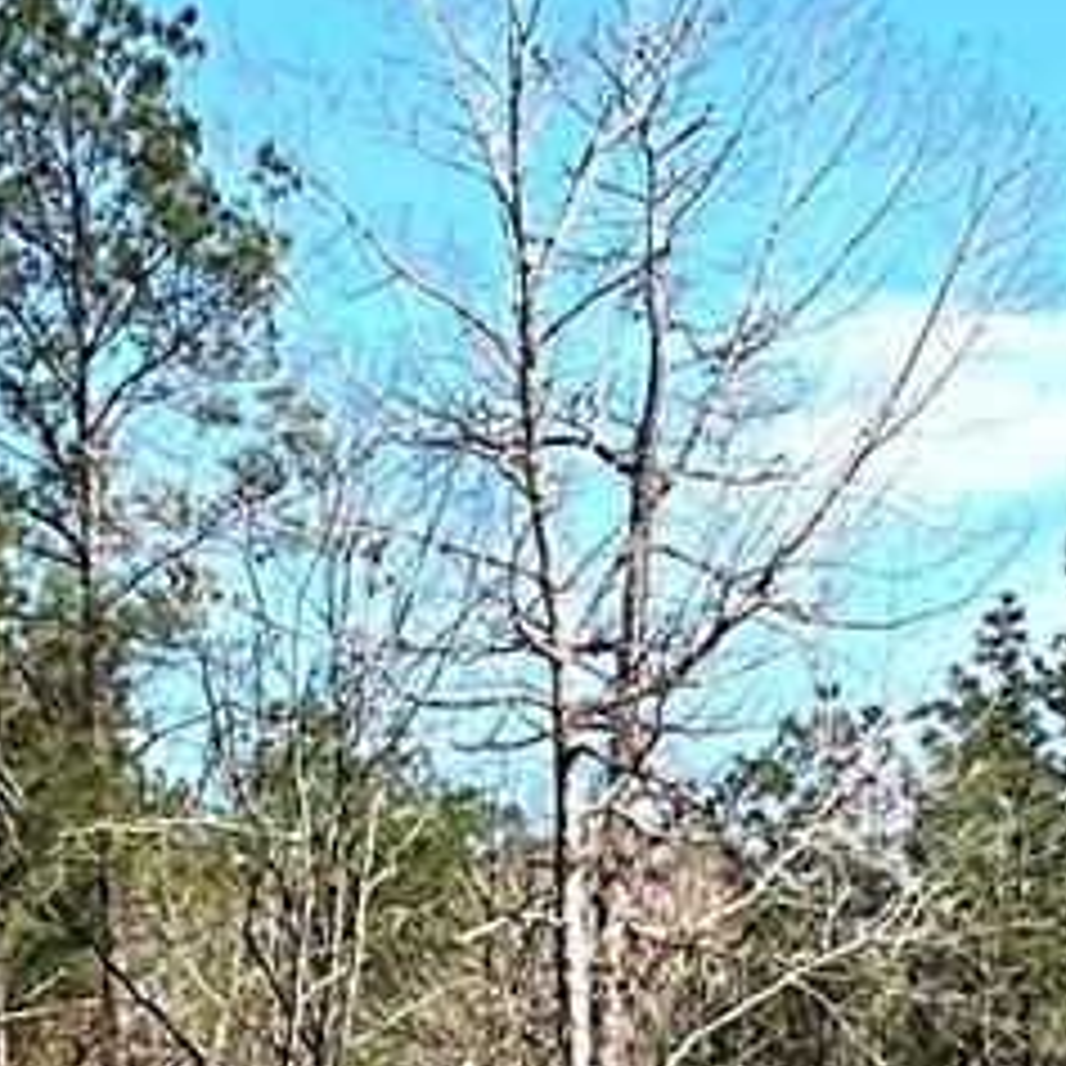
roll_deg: +0.0
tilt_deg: -3.0
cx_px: 598
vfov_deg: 8.5
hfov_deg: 8.8
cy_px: 1822
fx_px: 6933
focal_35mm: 199
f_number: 1.6
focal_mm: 5.1
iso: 50
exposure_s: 1/1890
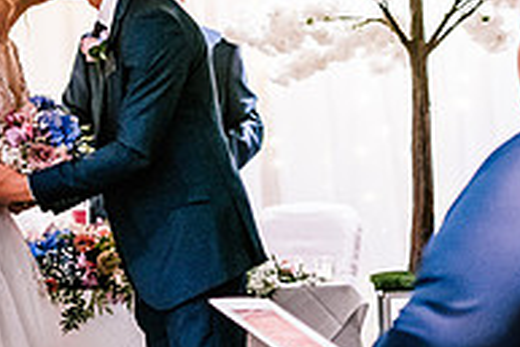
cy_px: -26
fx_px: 1518
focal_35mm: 105
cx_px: 172
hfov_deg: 19.4
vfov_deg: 12.8
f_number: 1.4
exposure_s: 1/250
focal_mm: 35
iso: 3200
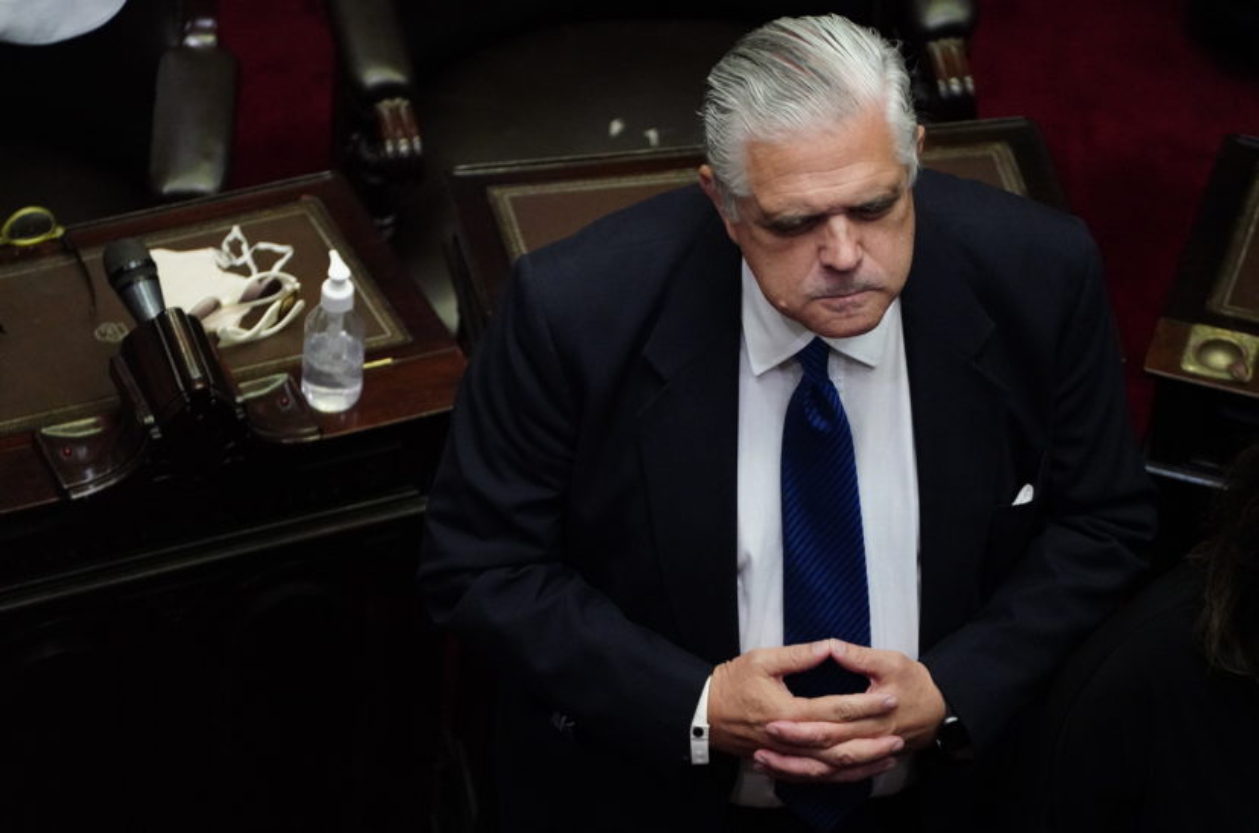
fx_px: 13957
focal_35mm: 400
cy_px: 416
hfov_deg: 5.2
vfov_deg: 3.4
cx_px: 630
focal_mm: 400
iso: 12800
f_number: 5.6
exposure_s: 1/400
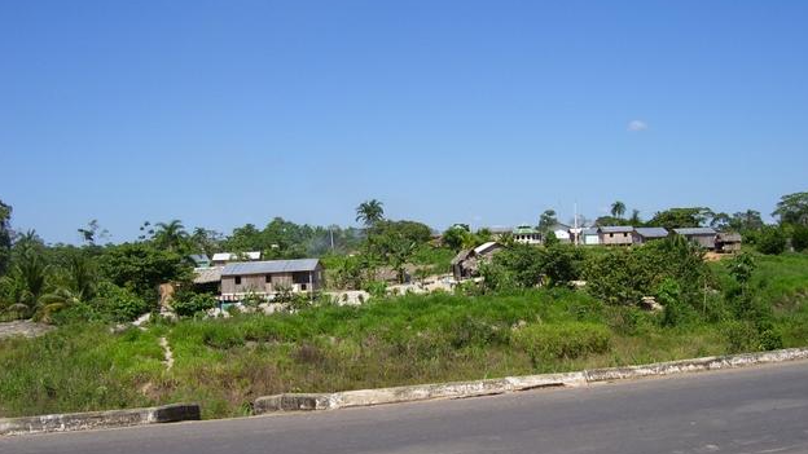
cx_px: 409
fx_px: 814
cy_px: 276
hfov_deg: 52.8
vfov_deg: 31.1
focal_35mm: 38
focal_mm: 5.6
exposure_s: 1/500
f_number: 4.8
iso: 80
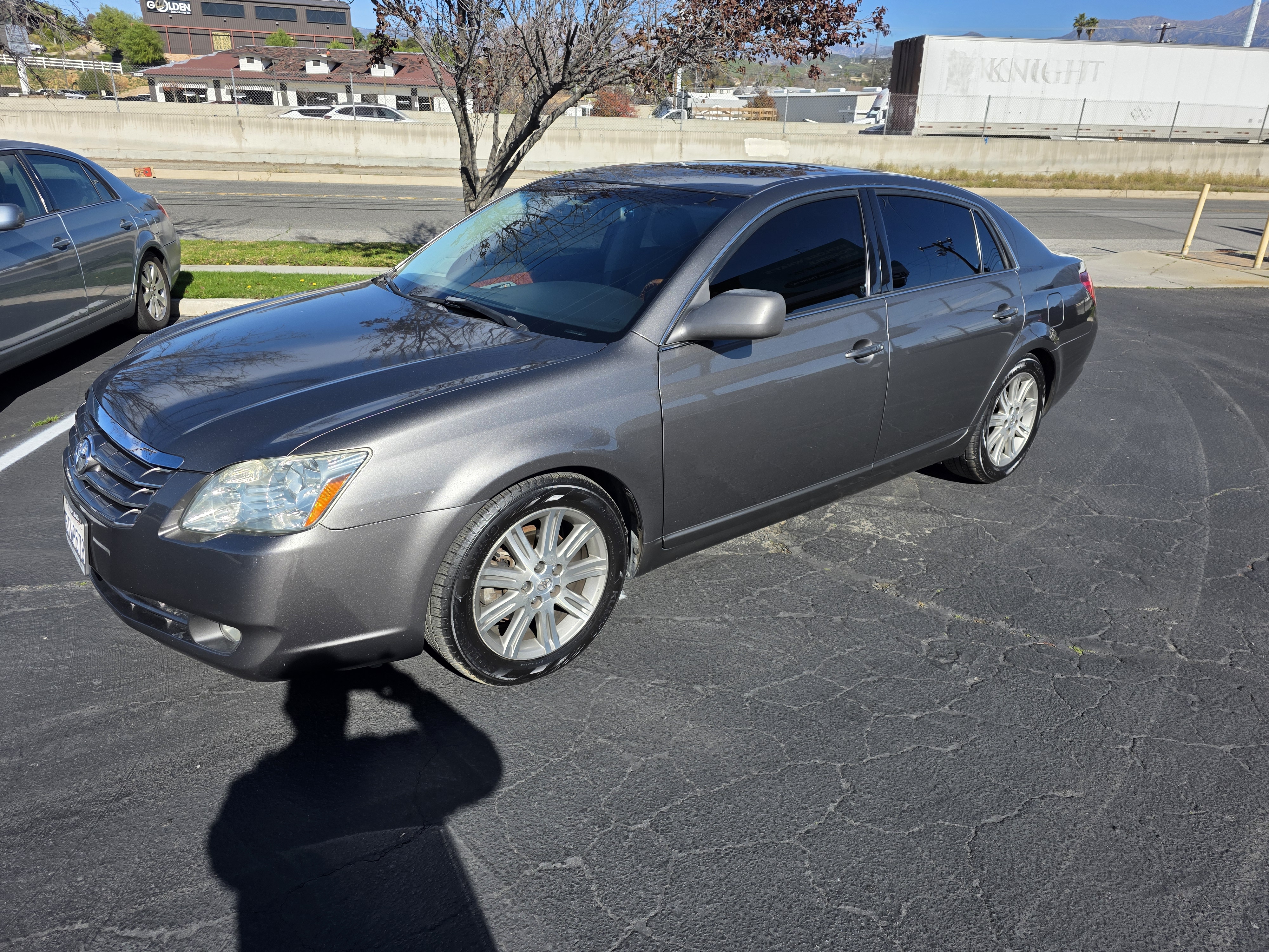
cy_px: 476
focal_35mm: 23
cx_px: 634
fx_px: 843
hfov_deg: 73.9
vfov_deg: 58.9
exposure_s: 1/5447
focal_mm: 6.3
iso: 80
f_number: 1.7
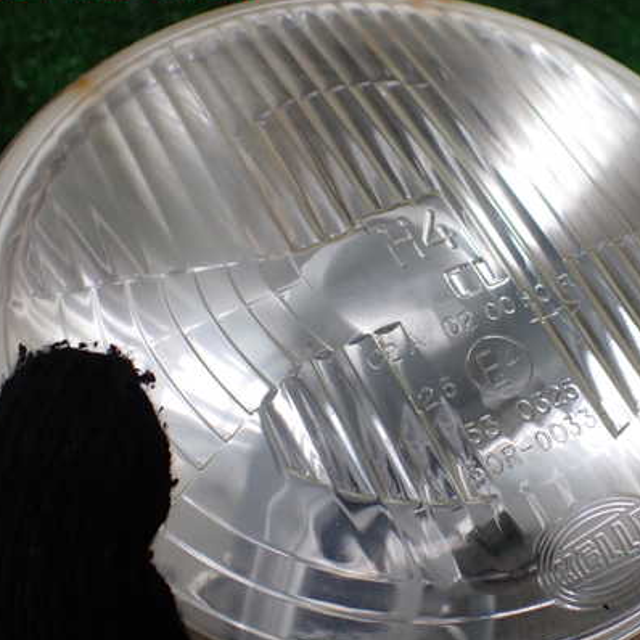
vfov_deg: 41.9
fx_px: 837
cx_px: 433
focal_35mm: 40
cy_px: 326
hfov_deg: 41.3
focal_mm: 5.4
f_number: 2.3
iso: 160
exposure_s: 1/125
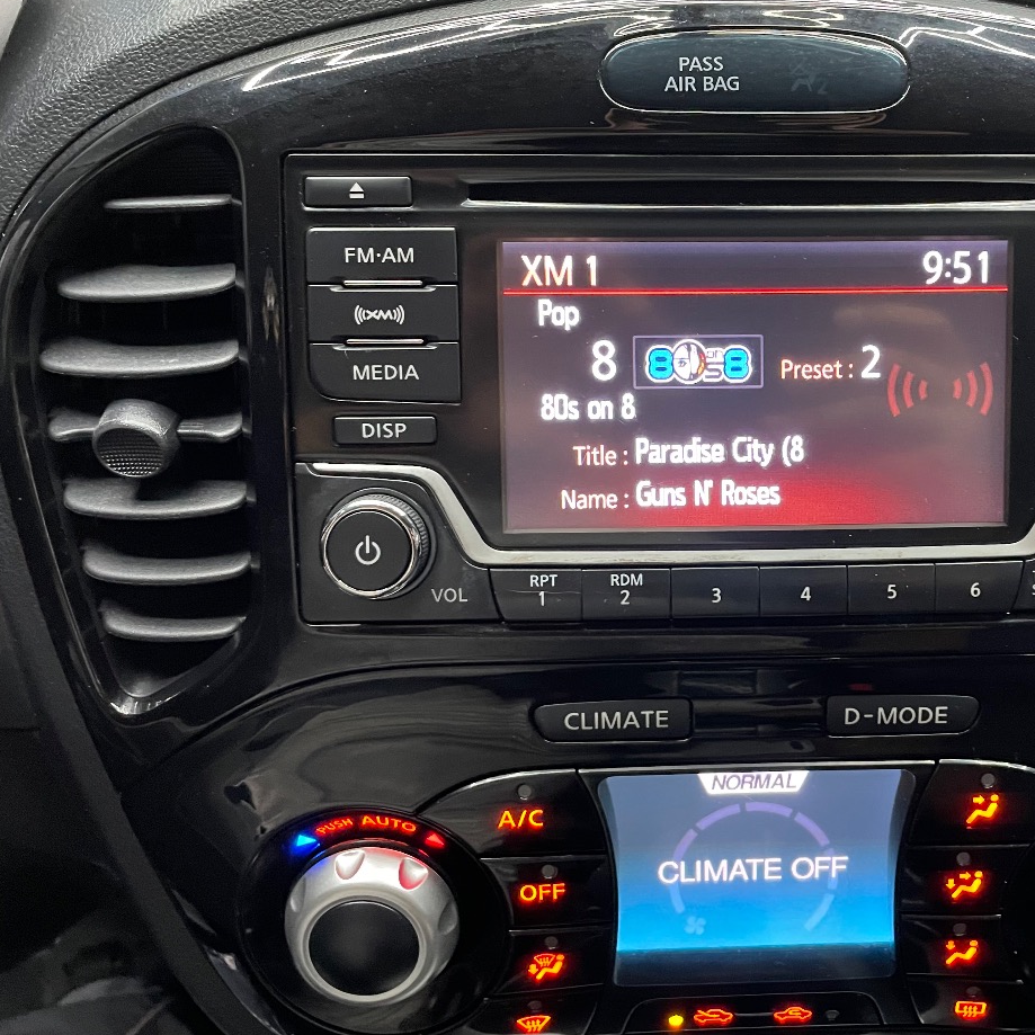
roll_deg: -0.5
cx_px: 738
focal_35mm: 36
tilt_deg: -26.0
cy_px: 474
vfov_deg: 46.0
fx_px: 1218
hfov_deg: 44.9
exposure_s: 1/30
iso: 500
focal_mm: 4.2
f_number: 1.6
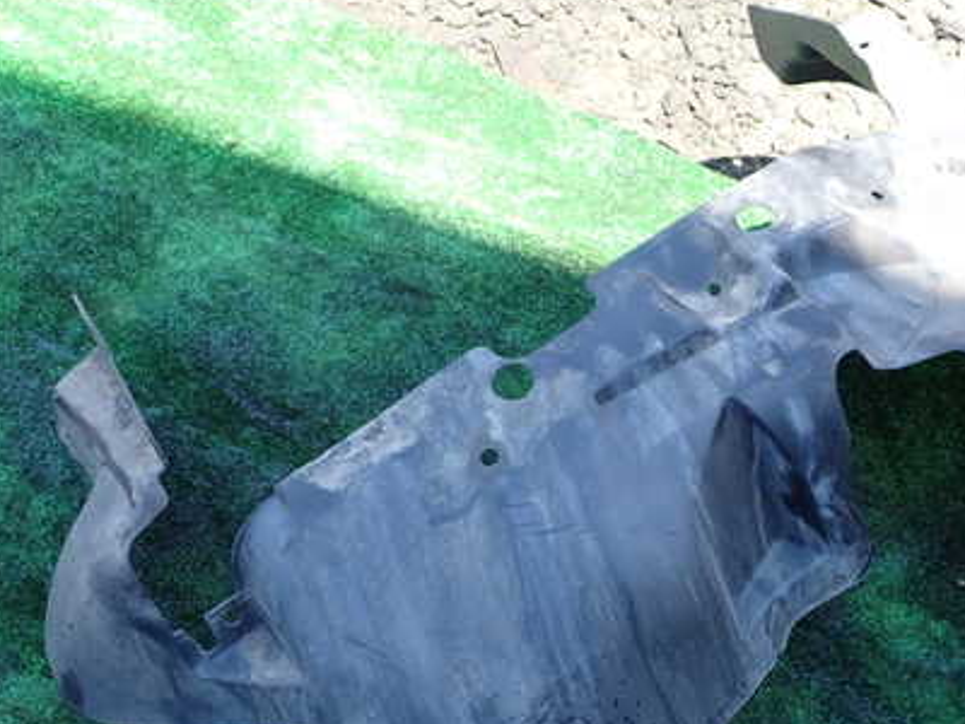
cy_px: 468
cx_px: 704
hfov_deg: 41.0
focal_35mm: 45
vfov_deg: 32.0
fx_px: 1254
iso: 100
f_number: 3.2
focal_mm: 5.4
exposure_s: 1/160
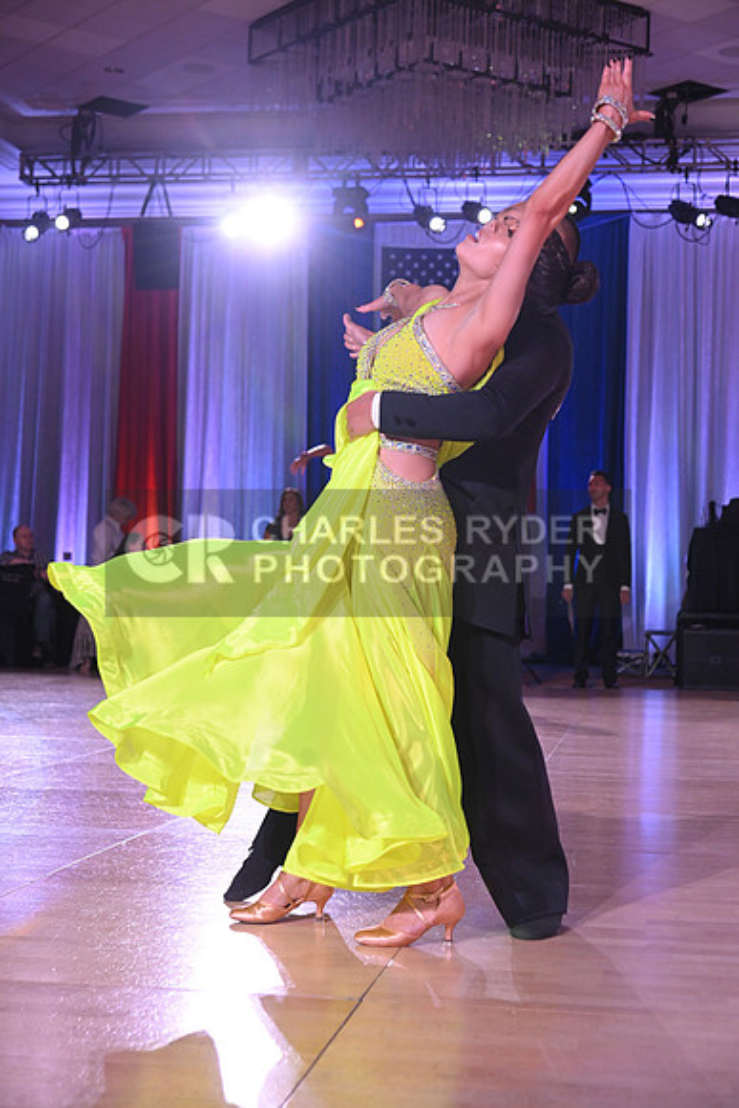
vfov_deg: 36.2
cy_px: 554
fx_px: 1692
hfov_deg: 24.6
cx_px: 370
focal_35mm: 55
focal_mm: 55
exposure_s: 1/320
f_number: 5
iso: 2500
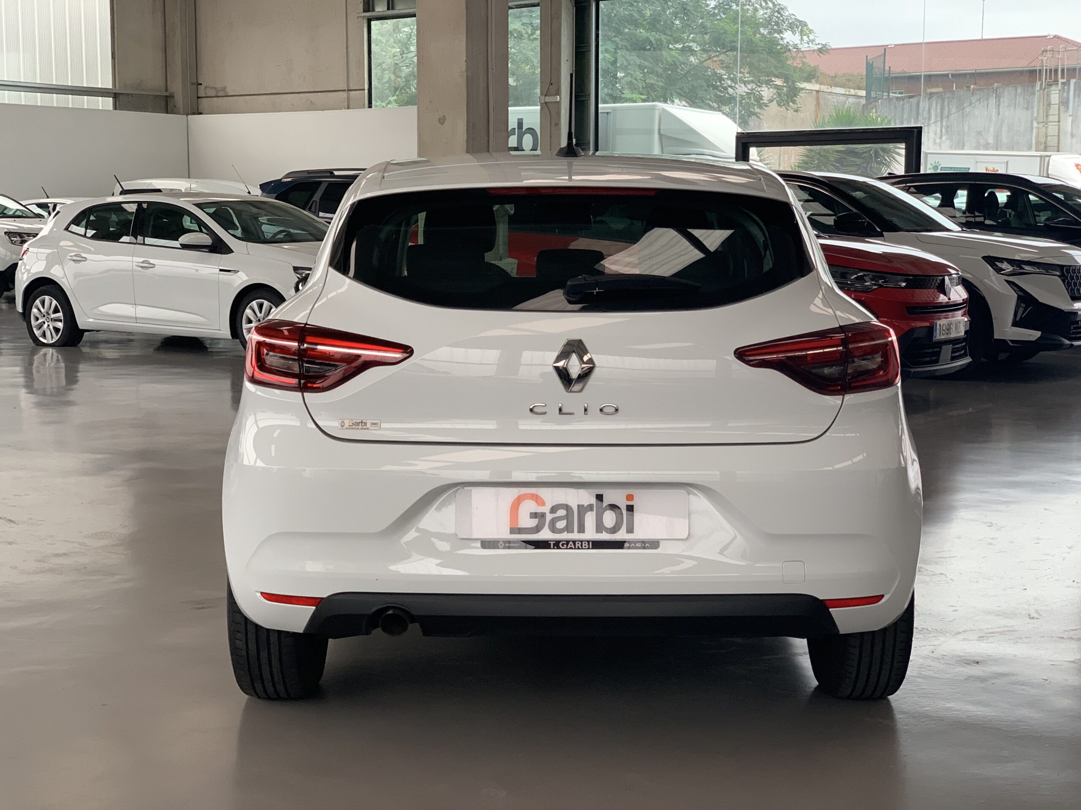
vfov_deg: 28.0
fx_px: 1624
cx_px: 540
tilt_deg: -6.5
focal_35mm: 52
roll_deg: -0.6
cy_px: 405
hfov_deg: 36.8
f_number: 2.4
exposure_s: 1/122
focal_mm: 6
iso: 100
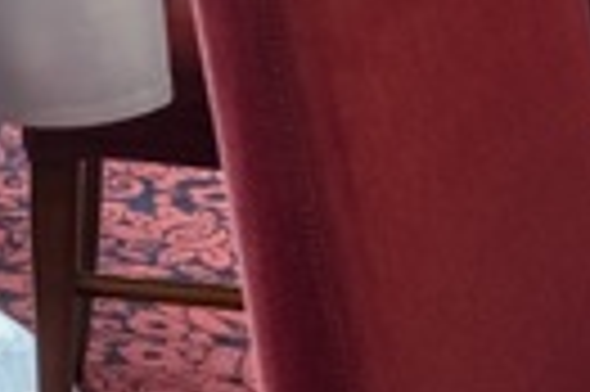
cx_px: -662
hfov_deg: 8.2
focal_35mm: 237
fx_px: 3879
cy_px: -1099
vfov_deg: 5.2
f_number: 11
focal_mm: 31
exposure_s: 1/60
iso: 200
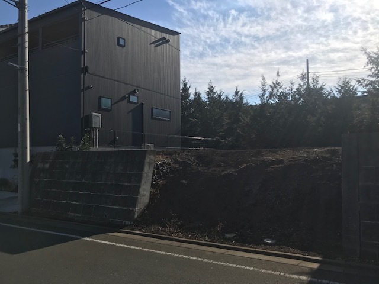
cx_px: 190
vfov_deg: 49.7
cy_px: 142
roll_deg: +0.2
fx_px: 307
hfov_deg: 63.4
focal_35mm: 28
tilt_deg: +3.7
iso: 20
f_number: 1.8
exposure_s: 1/3300
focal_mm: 3.99
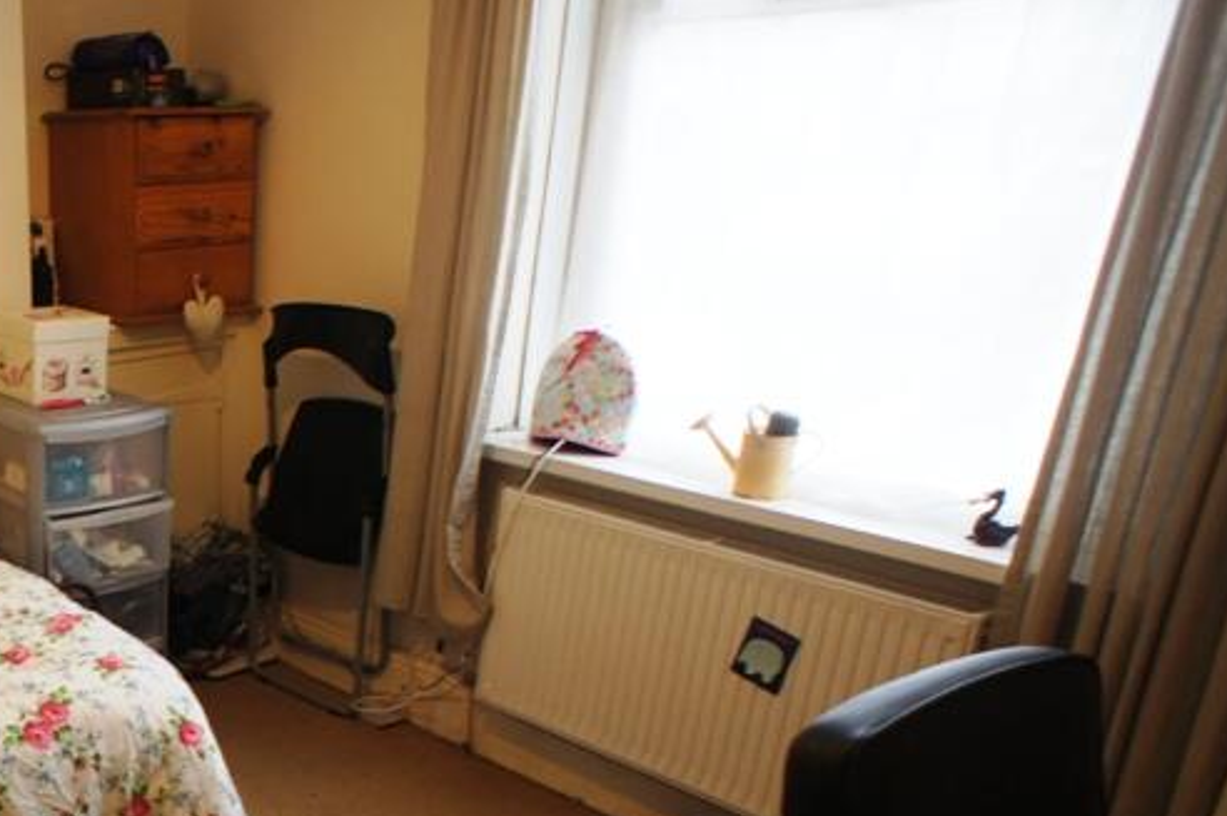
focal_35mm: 50
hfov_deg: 35.8
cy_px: 685
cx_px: 2
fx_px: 1702
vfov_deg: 26.3
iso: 250
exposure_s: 1/30
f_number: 2.8
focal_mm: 16
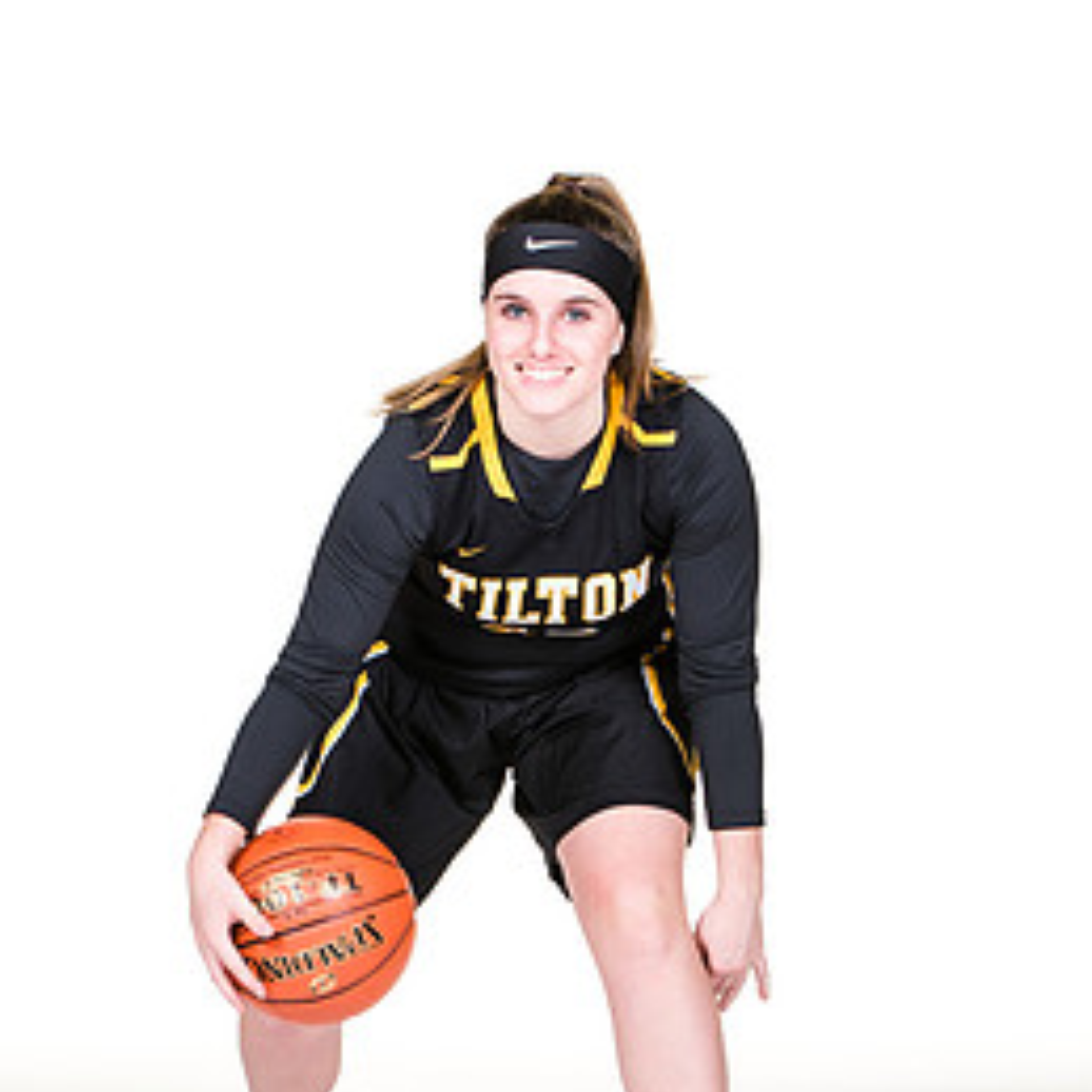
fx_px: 7281
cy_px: 843
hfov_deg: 8.6
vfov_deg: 8.6
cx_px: 565
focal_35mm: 204
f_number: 6.3
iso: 200
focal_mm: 92
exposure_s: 1/160
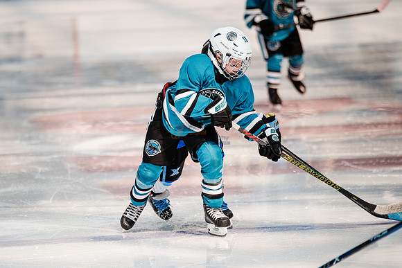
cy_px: 158
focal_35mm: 377
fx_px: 4208
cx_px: 150
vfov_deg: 3.7
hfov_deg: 5.5
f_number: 3.2
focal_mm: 300
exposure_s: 1/3200
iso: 1250
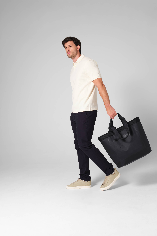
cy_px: 118
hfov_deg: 29.9
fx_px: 294
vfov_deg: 43.6
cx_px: 78
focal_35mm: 45
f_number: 8
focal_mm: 30.2
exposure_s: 1/125
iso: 160
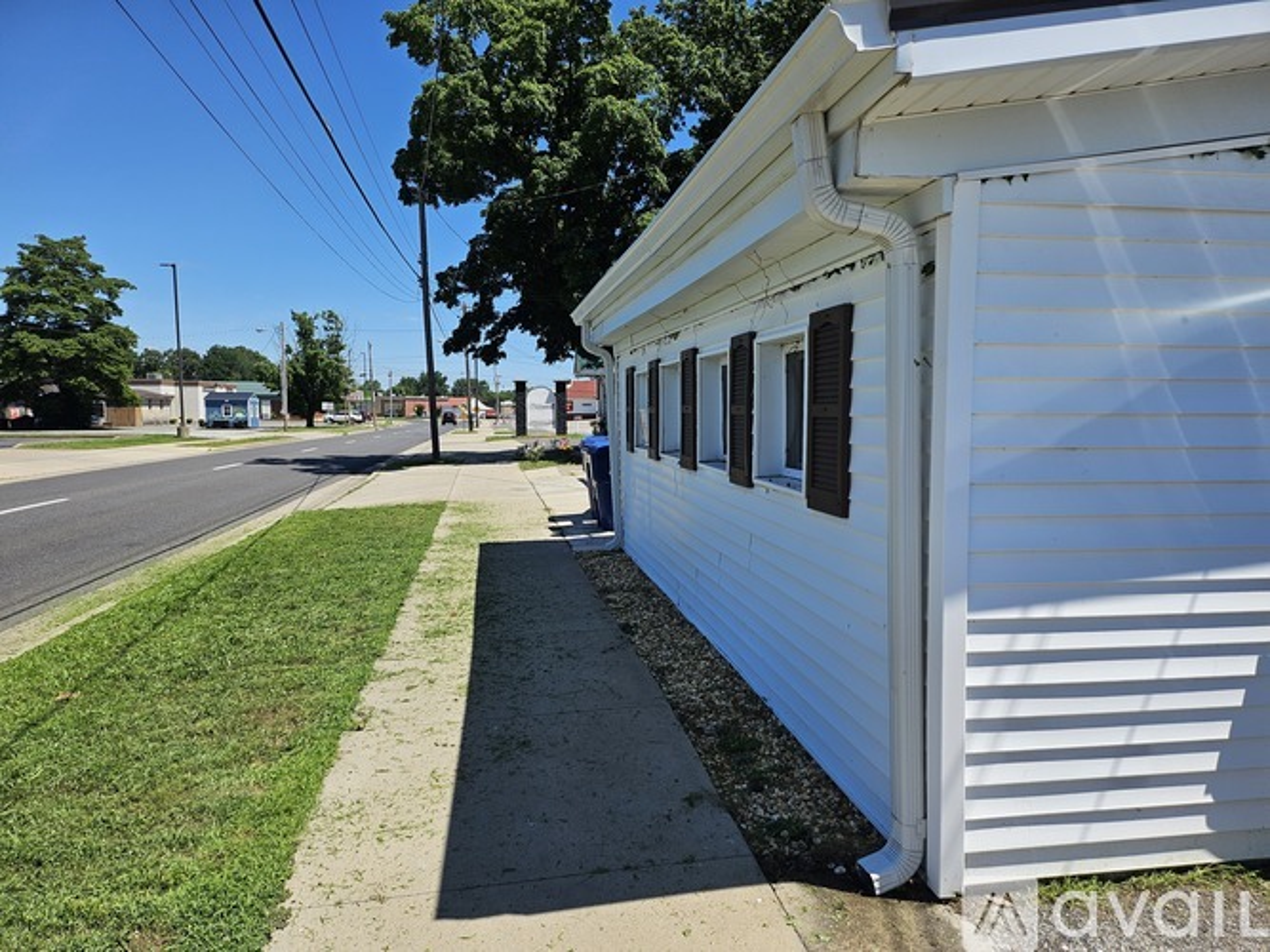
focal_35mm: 24
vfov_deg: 56.8
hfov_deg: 71.6
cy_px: 476
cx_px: 635
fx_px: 880
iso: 50
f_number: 1.8
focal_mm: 5
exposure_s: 1/3999
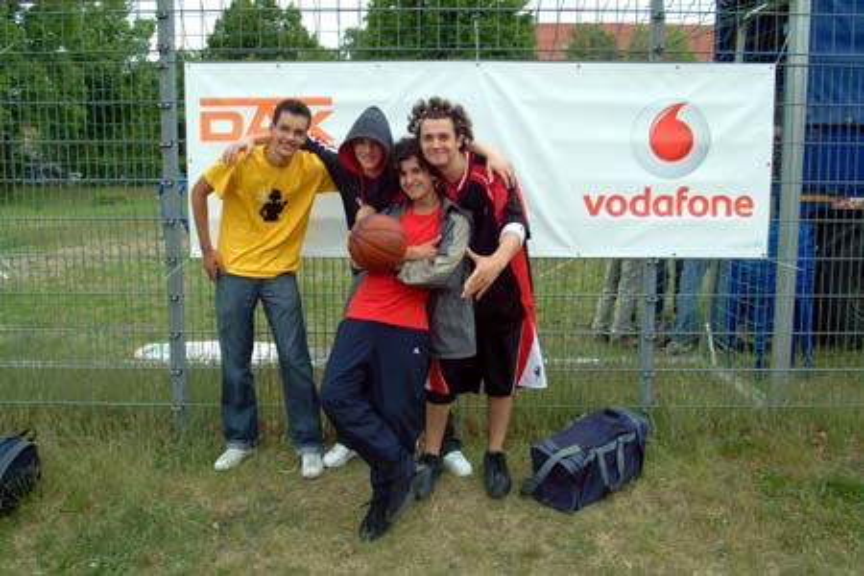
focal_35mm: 33
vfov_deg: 40.0
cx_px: 432
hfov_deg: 57.2
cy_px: 288
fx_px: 792
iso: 400
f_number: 8
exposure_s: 1/250
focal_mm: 22
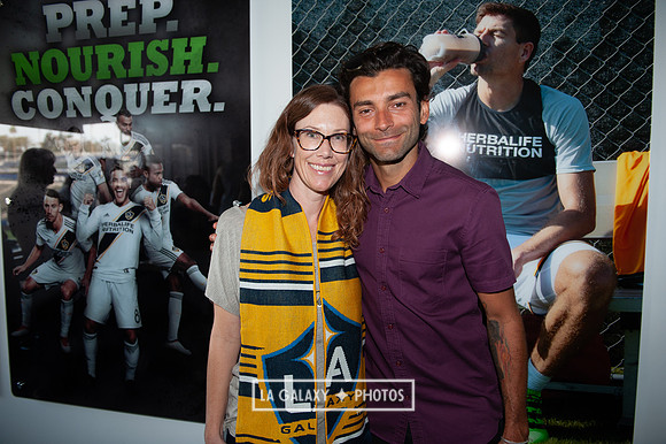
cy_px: 222
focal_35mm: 27
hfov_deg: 67.4
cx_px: 333
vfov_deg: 47.9
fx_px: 499
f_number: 3.5
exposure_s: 1/60
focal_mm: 27
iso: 200
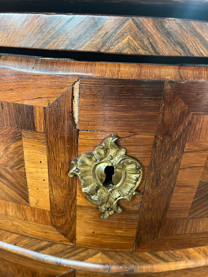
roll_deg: -1.1
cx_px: 104
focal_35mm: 26
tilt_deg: -29.1
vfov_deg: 67.3
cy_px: 138
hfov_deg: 53.1
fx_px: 208
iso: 250
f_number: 1.6
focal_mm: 5.1
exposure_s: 1/50
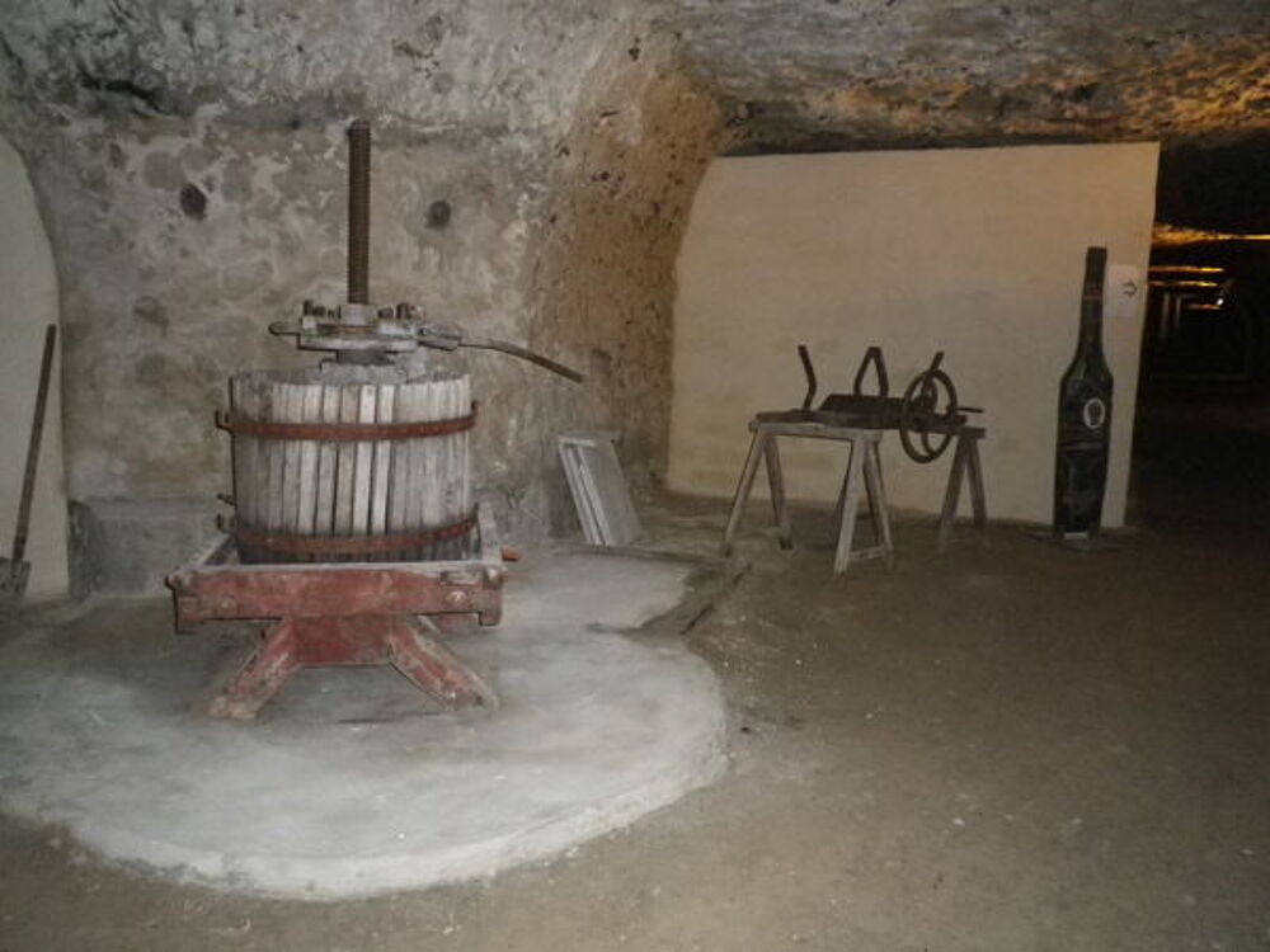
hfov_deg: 63.4
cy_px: 476
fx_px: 1027
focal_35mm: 28
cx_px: 635
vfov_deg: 49.7
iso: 800
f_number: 3.5
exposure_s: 1/100
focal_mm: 5.05
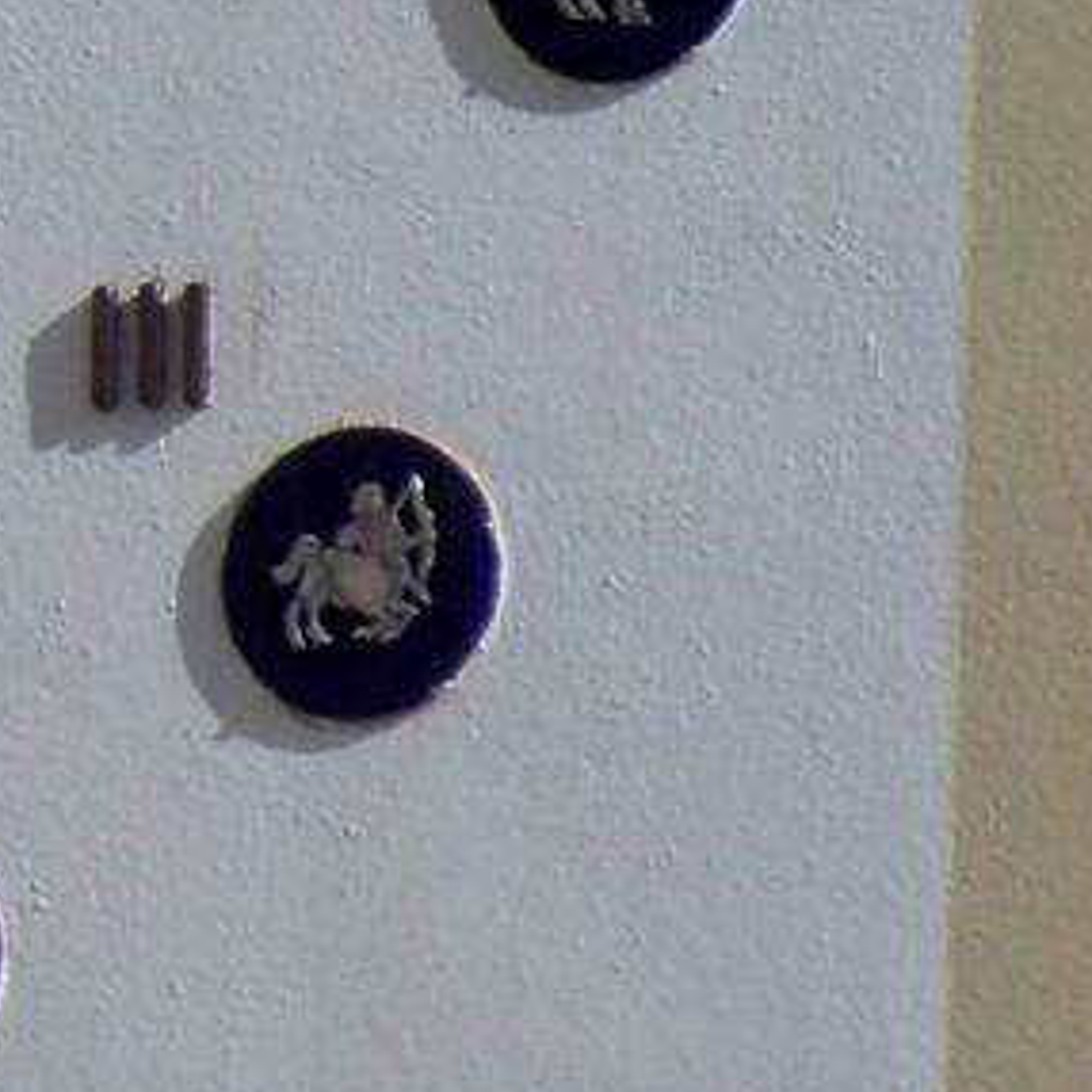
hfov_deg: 1.7
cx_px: -943
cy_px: -386
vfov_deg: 1.7
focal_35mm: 1027
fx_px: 36654
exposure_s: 1/500
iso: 80
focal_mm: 30.5
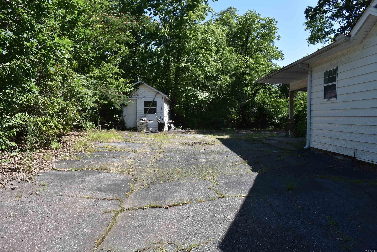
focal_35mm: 32
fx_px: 330
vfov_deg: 41.7
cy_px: 126
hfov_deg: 59.5
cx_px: 188
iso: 280
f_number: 8
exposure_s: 1/500
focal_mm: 21
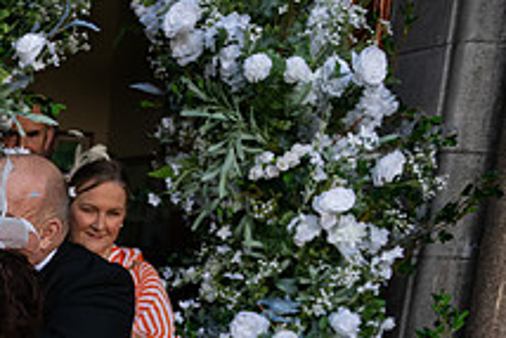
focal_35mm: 65
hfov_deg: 27.0
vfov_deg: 19.2
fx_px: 914
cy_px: 455
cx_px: -118
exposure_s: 1/2500
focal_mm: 24
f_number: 3.5
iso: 500
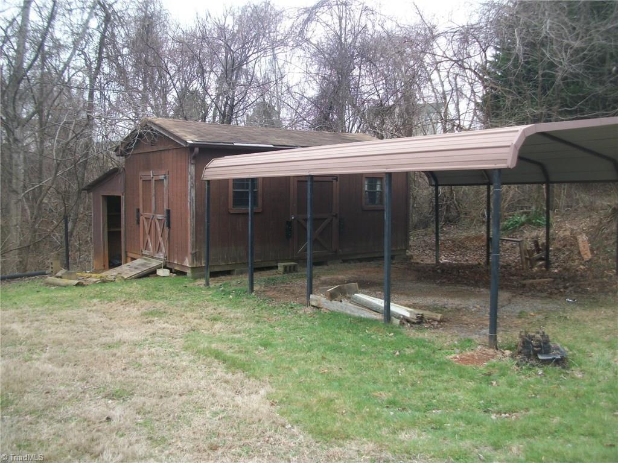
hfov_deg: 56.8
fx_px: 571
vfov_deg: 44.2
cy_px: 232
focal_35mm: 32
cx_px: 309
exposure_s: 1/200
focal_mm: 5.7
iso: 80
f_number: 2.9
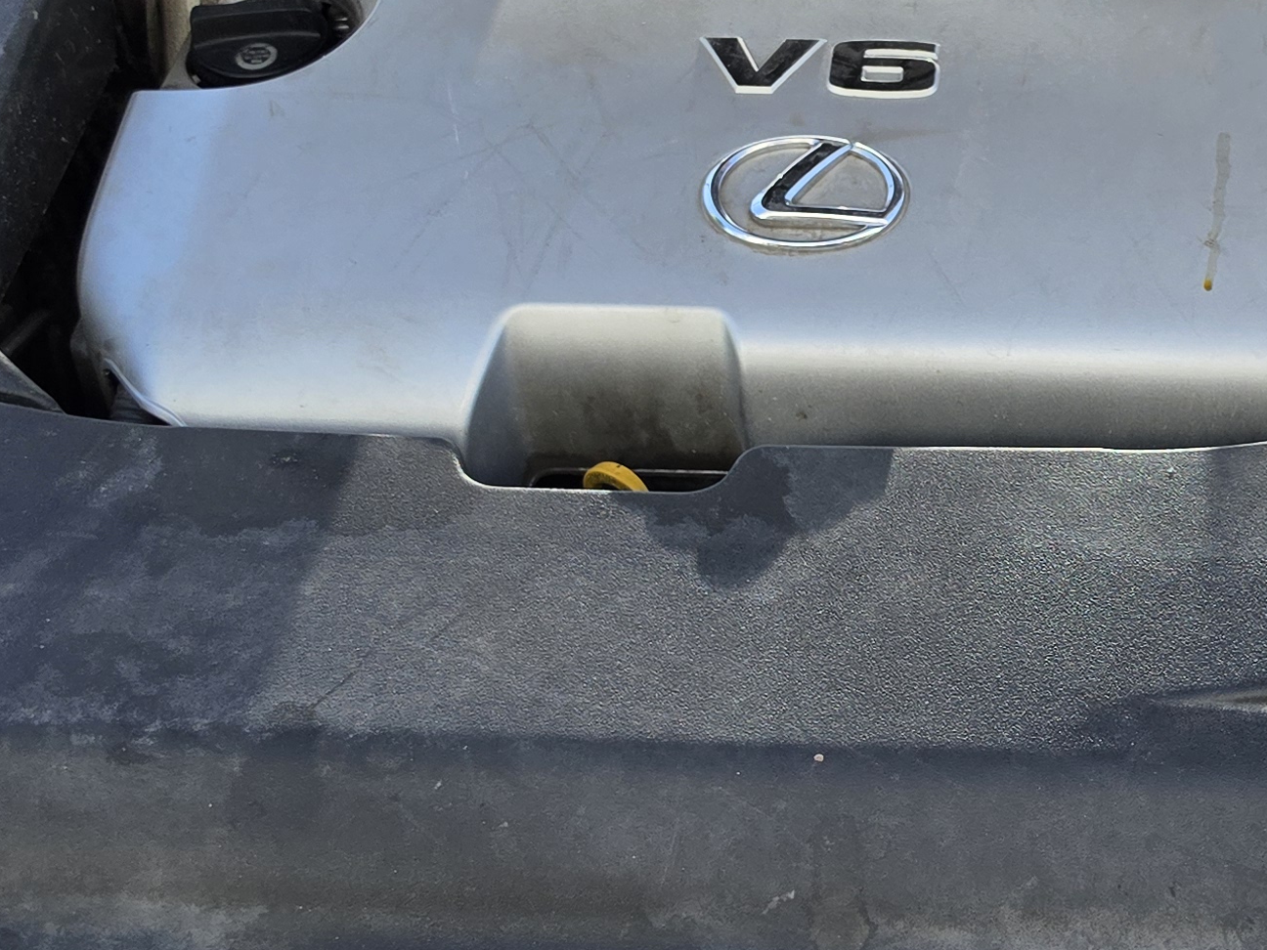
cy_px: 440
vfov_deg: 20.7
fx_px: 2599
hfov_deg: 26.6
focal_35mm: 71
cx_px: 1117
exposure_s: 1/2551
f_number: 1.4
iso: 64
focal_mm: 6.5
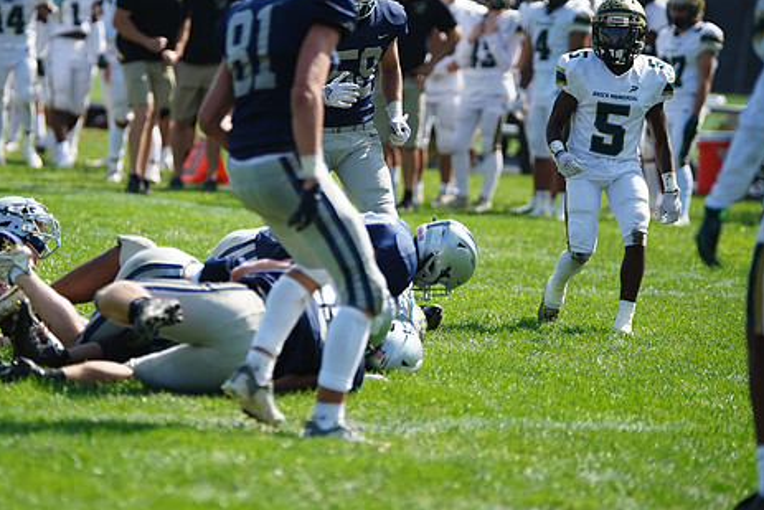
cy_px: 197
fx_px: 6220
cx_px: 289
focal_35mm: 293
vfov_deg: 4.7
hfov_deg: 7.0
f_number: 2.8
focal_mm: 234
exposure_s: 1/3200
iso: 400
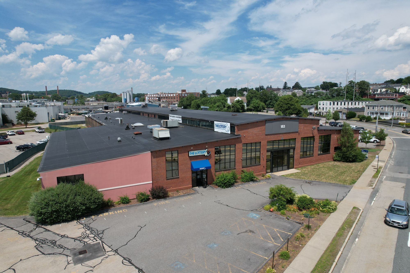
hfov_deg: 78.6
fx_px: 251
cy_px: 136
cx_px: 205
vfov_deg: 57.2
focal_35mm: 22
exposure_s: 1/2500
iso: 110
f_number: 2.8
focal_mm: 8.38
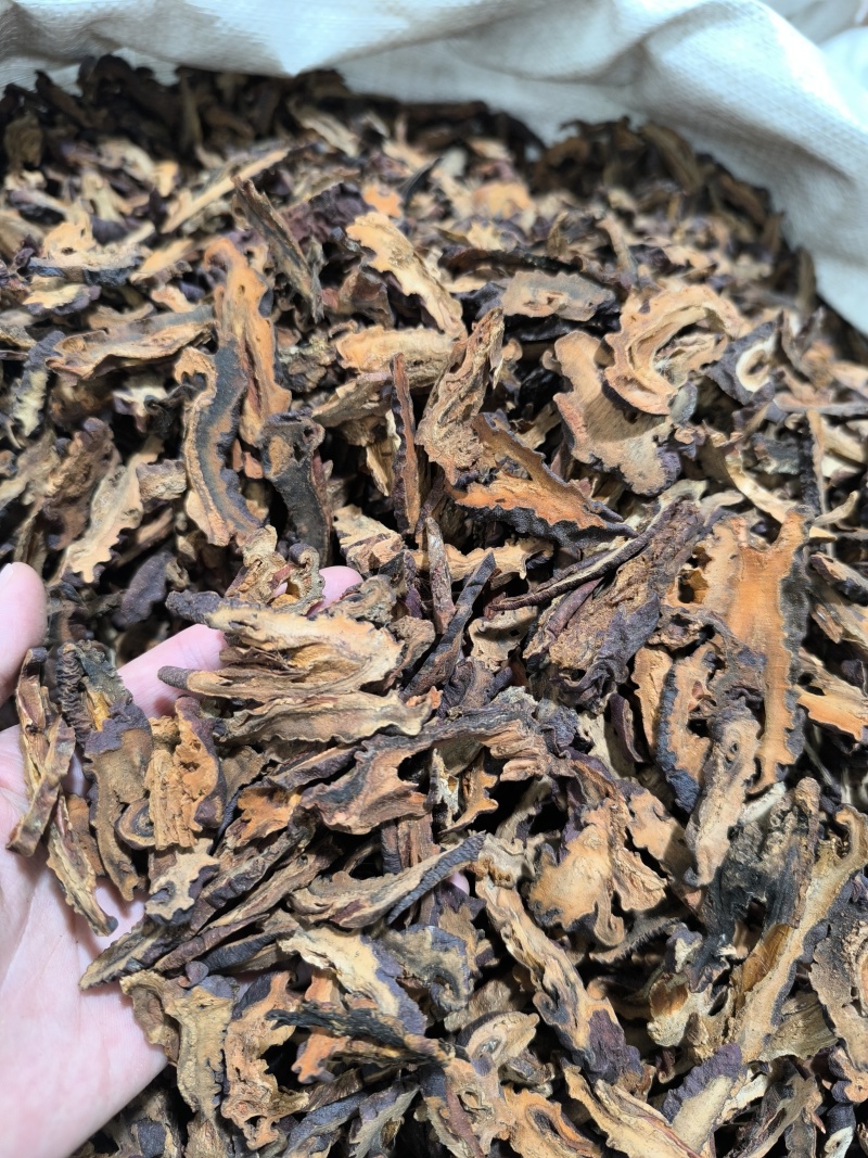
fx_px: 769
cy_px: 579
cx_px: 434
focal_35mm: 23
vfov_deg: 73.9
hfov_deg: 58.9
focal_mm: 6.14
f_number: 1.65
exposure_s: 1/100
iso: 640
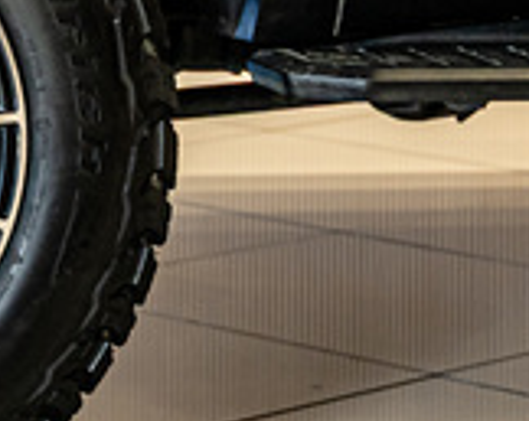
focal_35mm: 214
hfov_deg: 8.5
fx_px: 3344
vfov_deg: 7.0
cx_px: -576
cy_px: -362
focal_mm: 36
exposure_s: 1/125
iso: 320
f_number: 2.8
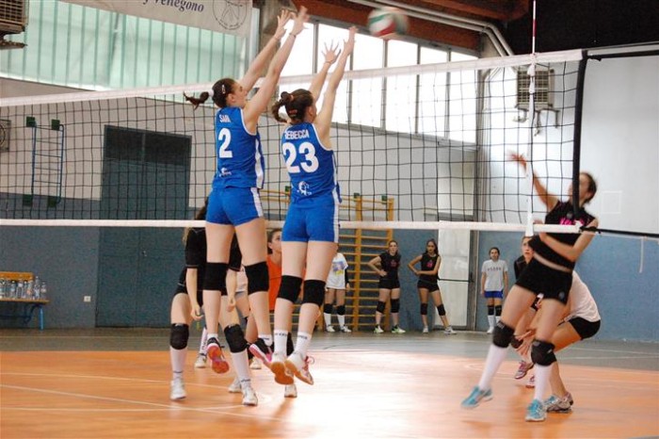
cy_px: 220
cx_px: 330
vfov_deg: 16.5
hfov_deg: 24.6
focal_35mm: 82
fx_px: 1509
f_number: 5.6
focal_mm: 55
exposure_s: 1/125
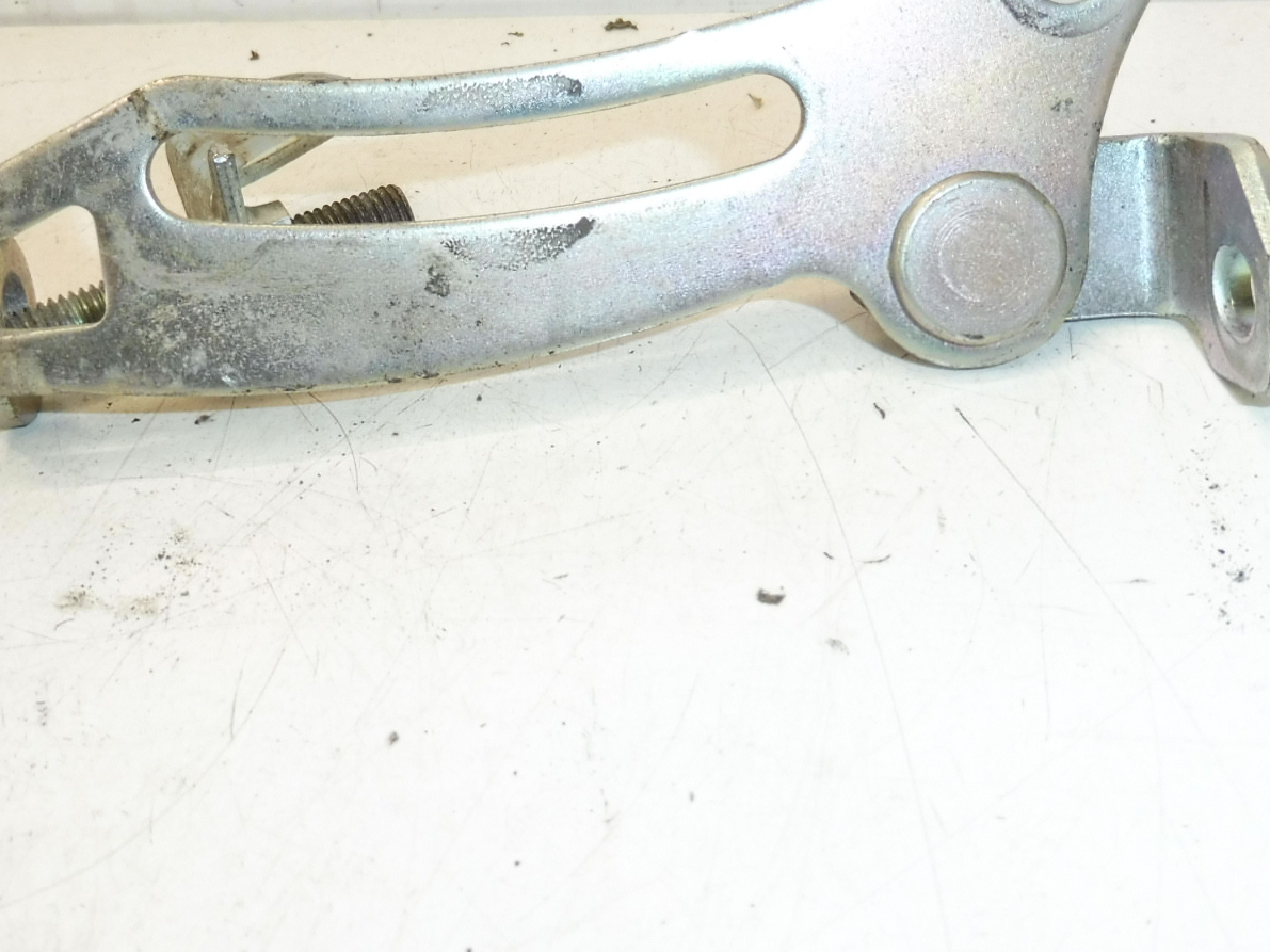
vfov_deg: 33.3
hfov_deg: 43.6
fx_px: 1577
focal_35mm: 43
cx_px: 500
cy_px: 313
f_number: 3.5
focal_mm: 4.4
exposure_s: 1/80
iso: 200
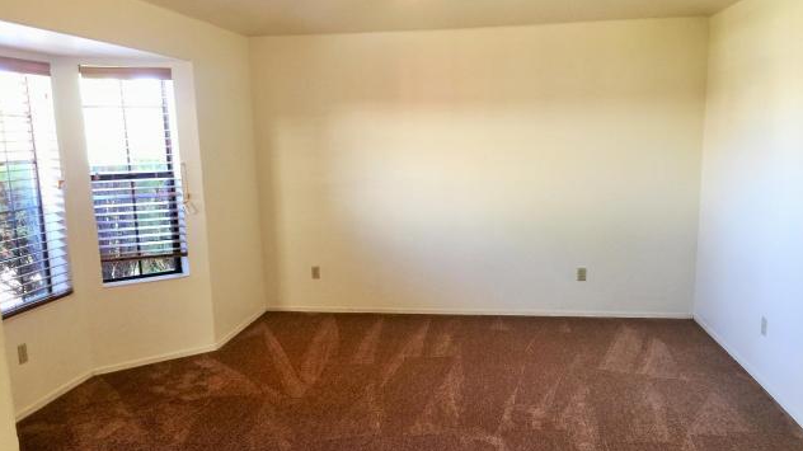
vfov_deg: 36.6
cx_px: 403
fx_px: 681
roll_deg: +0.0
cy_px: 262
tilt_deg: -10.0
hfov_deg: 61.0
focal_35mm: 32
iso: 40
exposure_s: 1/15
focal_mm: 4.15
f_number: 2.2
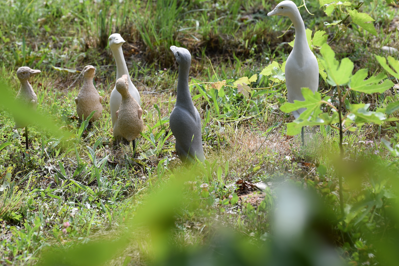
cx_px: 145
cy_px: 92
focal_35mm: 210
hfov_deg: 9.8
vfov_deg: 6.5
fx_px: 2328
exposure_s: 1/500
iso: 360
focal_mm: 150
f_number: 5.6
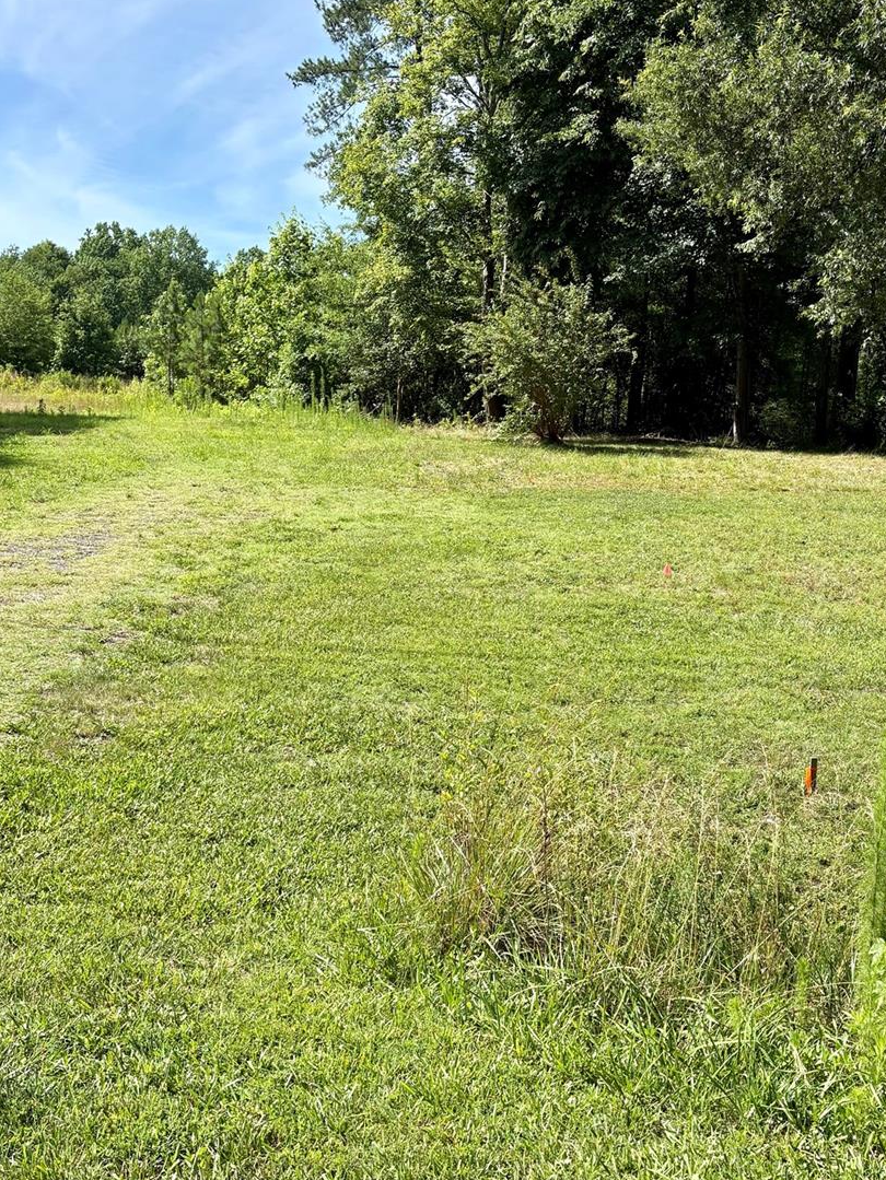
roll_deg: -2.8
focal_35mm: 37
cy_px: 622
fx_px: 1262
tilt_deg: -10.3
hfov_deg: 38.7
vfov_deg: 50.1
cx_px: 470
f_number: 1.6
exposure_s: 1/1953
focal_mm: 5.96
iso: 50
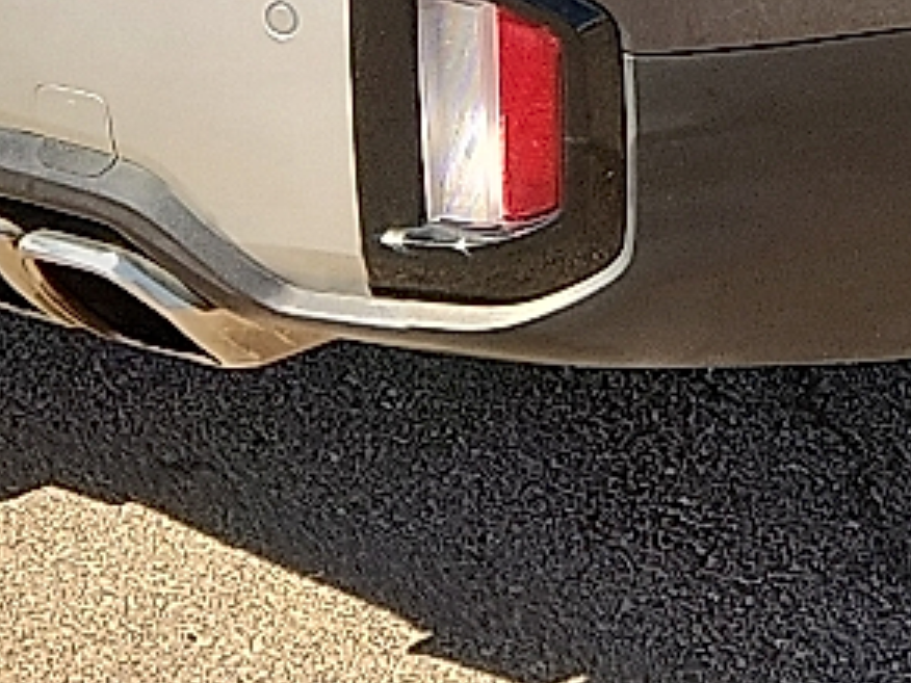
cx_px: 1182
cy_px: -733
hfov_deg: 14.9
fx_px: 3316
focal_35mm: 126
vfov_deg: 10.7
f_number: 1.8
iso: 50
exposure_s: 1/1250
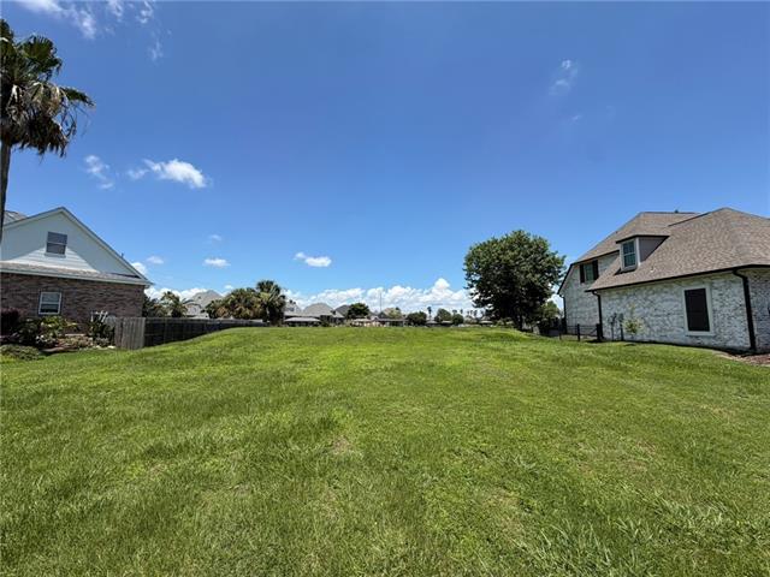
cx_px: 385
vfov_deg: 85.7
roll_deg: +0.4
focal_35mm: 14
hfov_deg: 102.1
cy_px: 288
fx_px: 311
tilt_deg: +6.7
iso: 20
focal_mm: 2.22
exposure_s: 1/770
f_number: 2.2
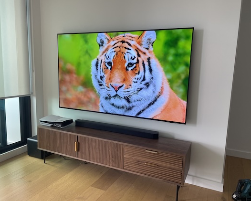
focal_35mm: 28
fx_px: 208
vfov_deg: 51.5
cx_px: 128
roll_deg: -1.6
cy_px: 103
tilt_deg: -9.6
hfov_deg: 62.2
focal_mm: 4.2
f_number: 1.6
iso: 64
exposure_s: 1/121
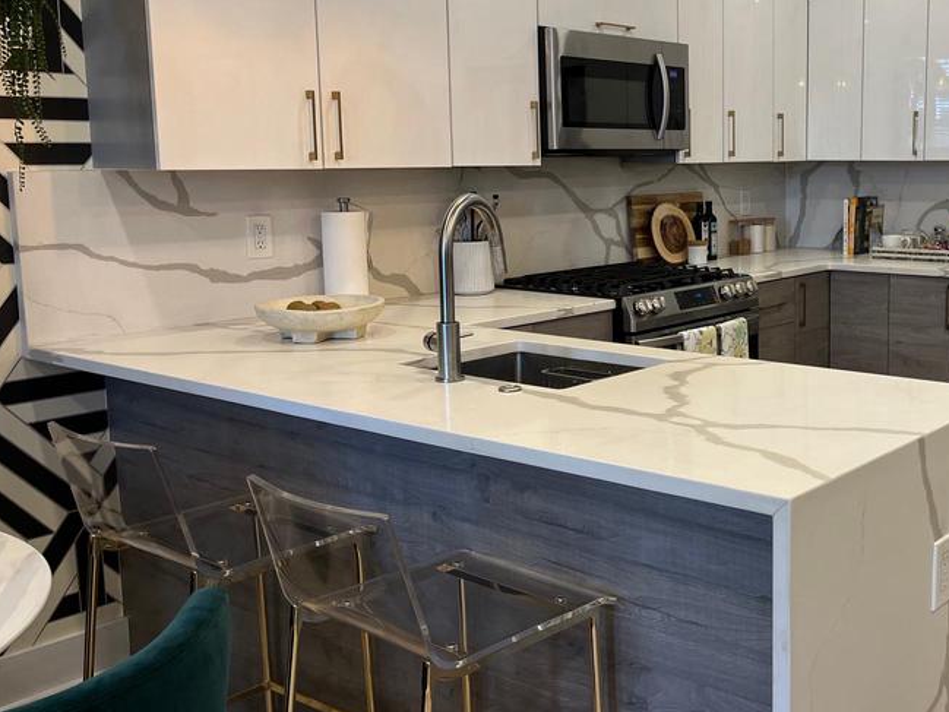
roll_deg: +0.0
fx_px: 1124
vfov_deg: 35.1
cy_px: 303
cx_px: 736
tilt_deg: -8.5
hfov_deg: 43.9
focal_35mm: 41
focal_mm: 5.1
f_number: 1.6
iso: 80
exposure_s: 1/60
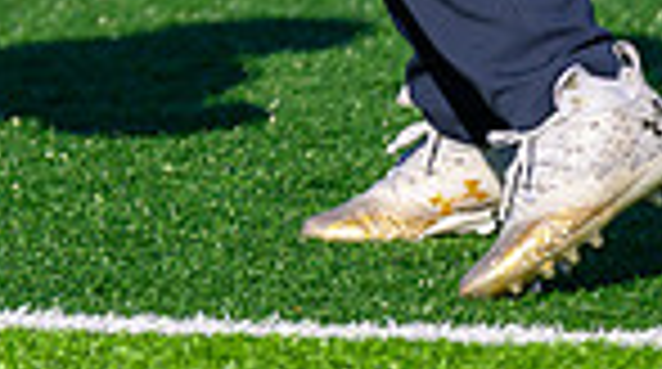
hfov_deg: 1.8
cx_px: 109
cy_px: -415
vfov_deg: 1.0
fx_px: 21163
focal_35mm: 1208
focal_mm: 200
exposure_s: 1/1600
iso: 100
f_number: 3.2
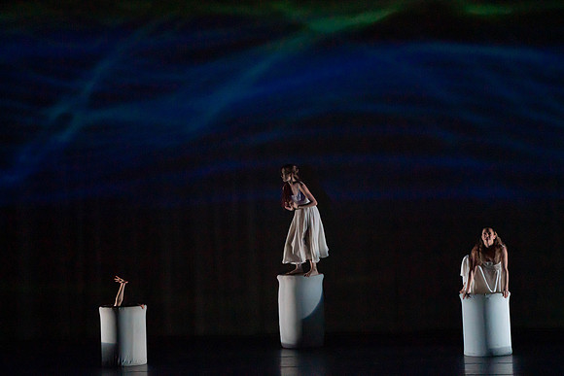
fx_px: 3040
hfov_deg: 10.6
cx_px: 282
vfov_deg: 7.1
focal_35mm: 194
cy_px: 188
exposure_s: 1/320
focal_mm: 194
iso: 6400
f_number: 5.6
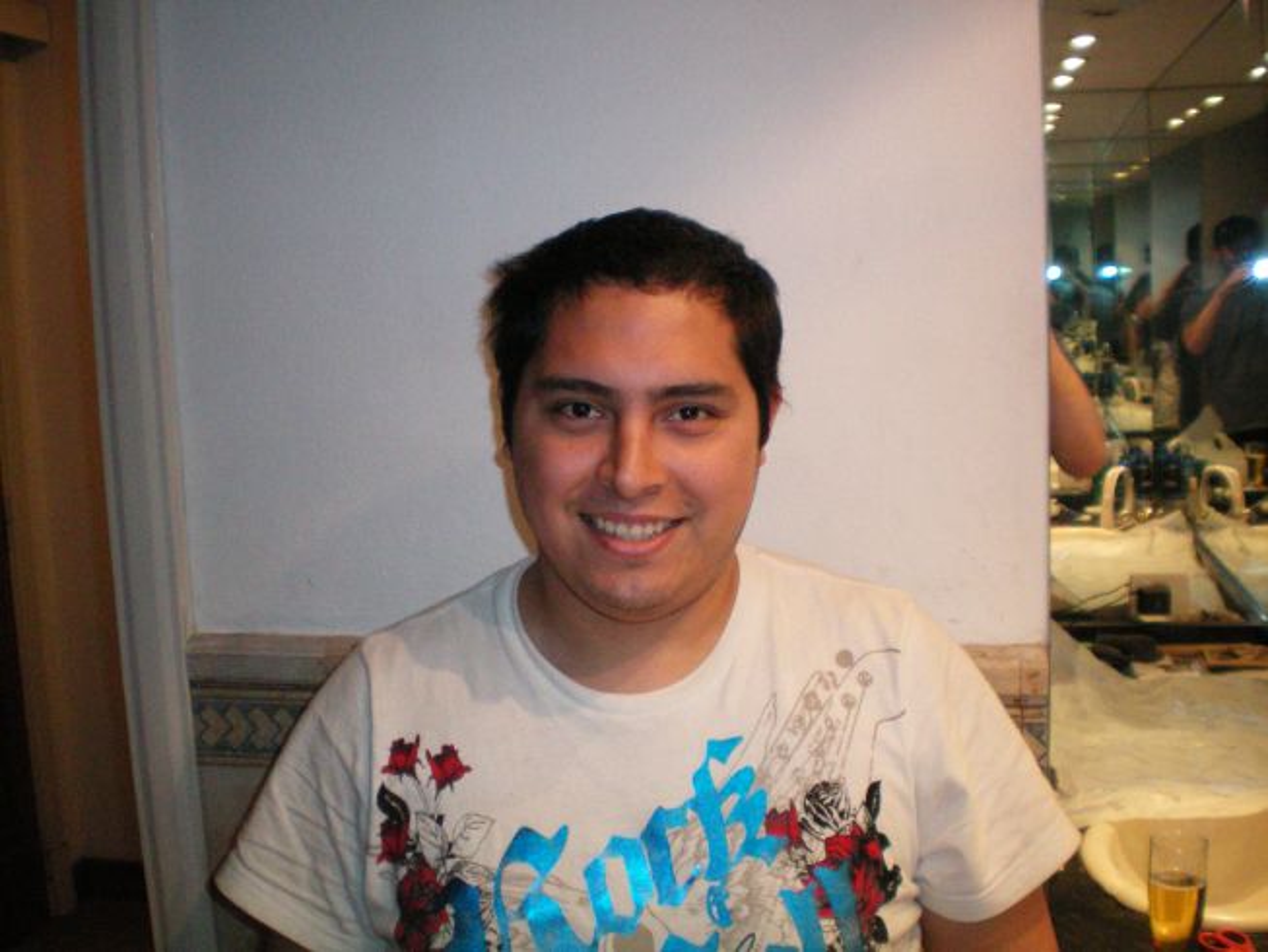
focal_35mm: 38
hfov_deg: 49.0
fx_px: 1392
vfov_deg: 37.7
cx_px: 634
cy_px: 476
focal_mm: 6.3
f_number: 3.1
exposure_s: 1/60
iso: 400
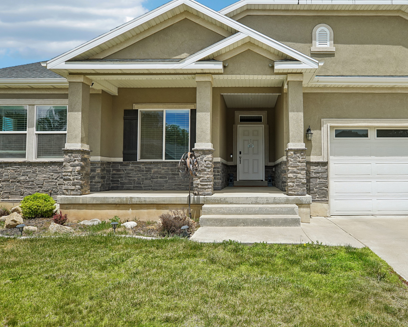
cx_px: 248
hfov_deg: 65.3
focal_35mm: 26
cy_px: 158
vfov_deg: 54.9
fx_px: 314
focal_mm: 22
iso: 100
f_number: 8
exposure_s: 1/250
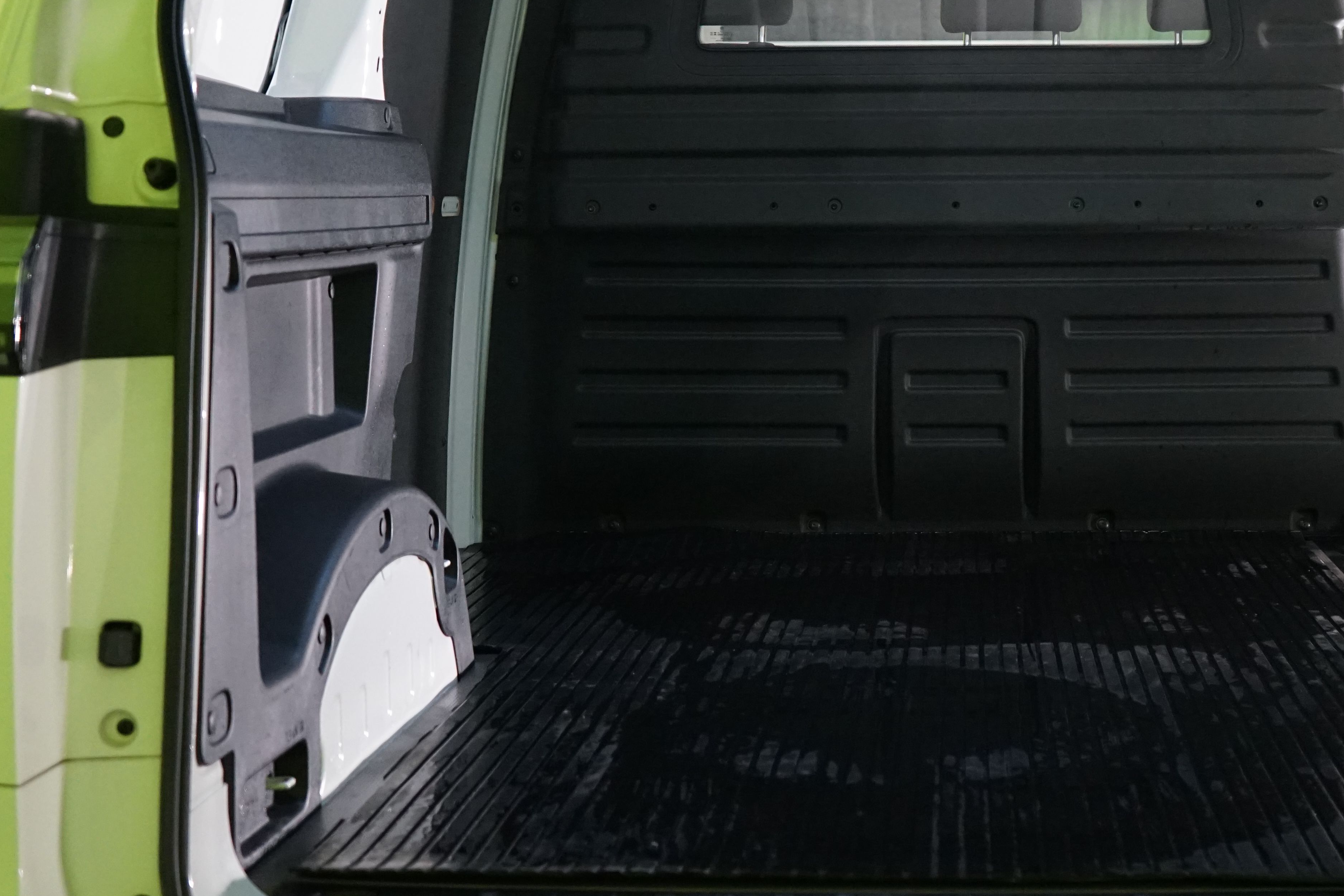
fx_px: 2277
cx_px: 940
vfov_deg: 22.2
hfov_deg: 32.5
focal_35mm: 61
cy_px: 314
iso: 4000
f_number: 4
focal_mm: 38
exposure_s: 1/160
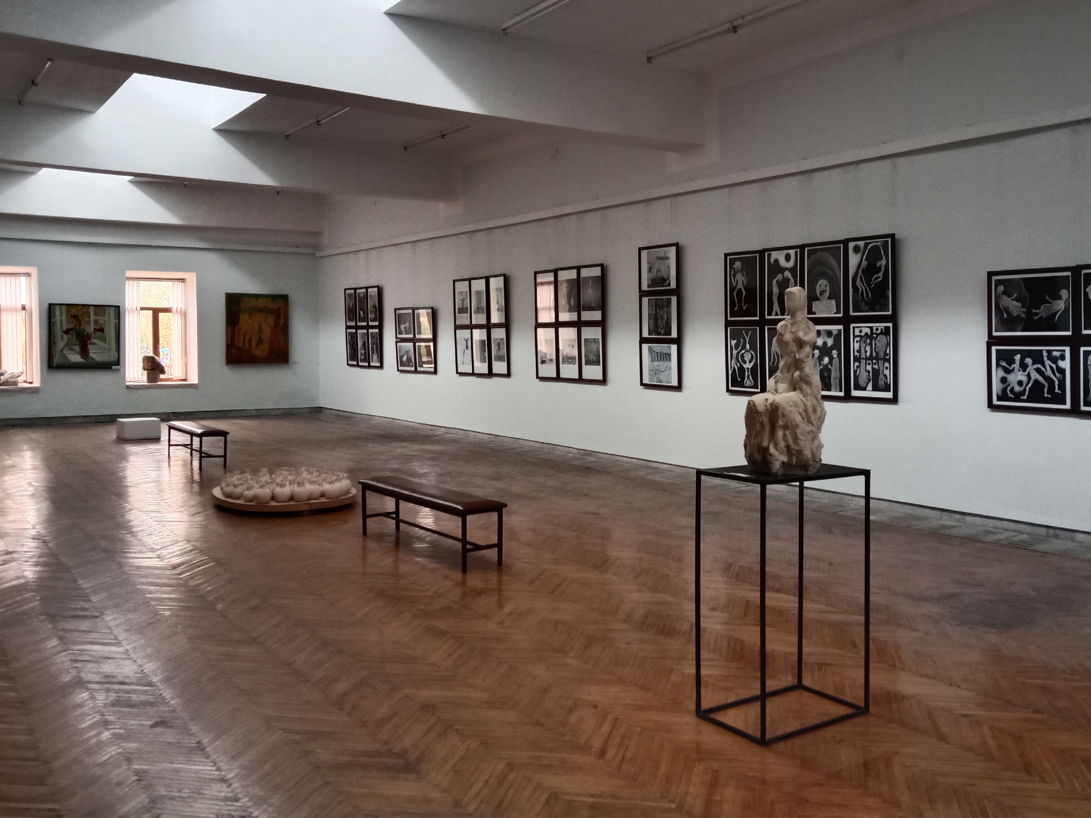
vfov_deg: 45.4
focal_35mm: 31
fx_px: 977
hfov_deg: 58.1
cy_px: 377
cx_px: 626
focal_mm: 3.65
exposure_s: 1/25
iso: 533
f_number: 2.2
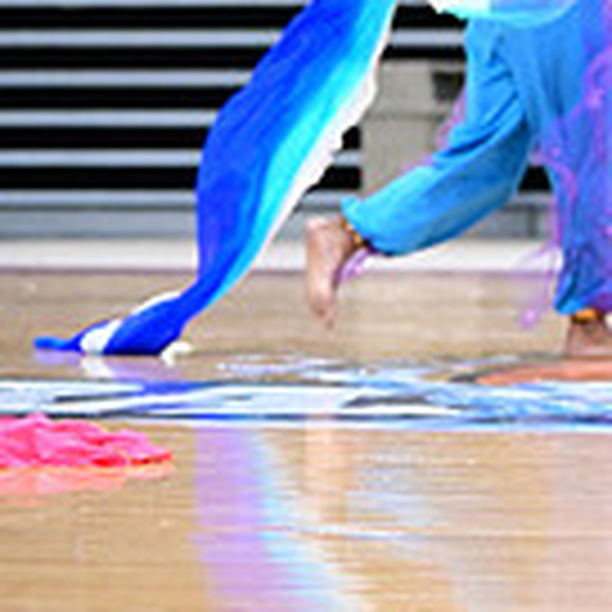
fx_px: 5061
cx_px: 1269
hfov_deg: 6.7
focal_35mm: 253
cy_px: -81
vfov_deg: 6.9
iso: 6400
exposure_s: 1/1000
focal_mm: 70
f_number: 3.2
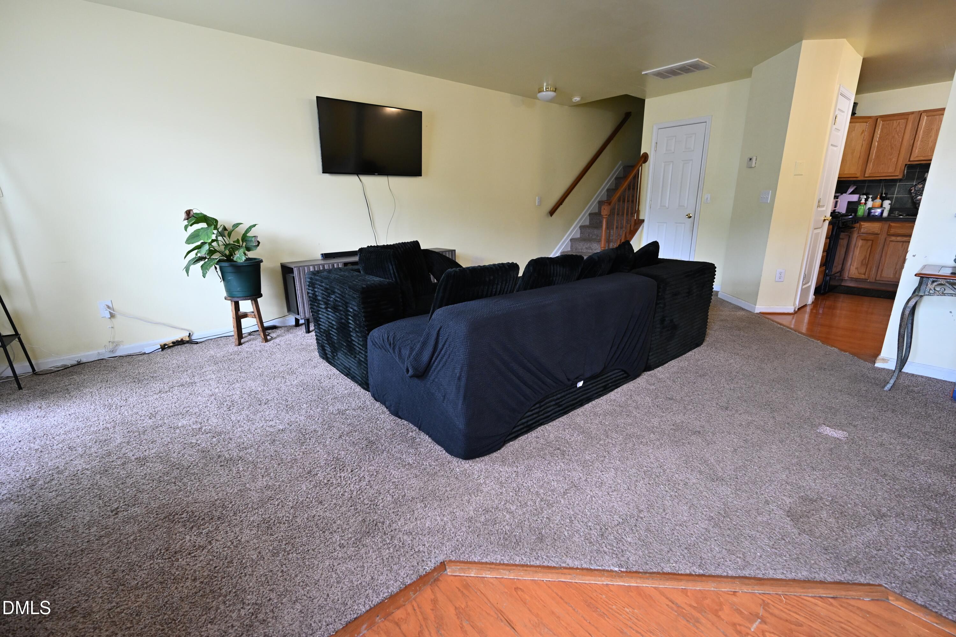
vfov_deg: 73.7
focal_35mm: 16
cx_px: 478
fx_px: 425
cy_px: 318
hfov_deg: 96.7
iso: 1600
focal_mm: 16
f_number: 4
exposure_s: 1/160
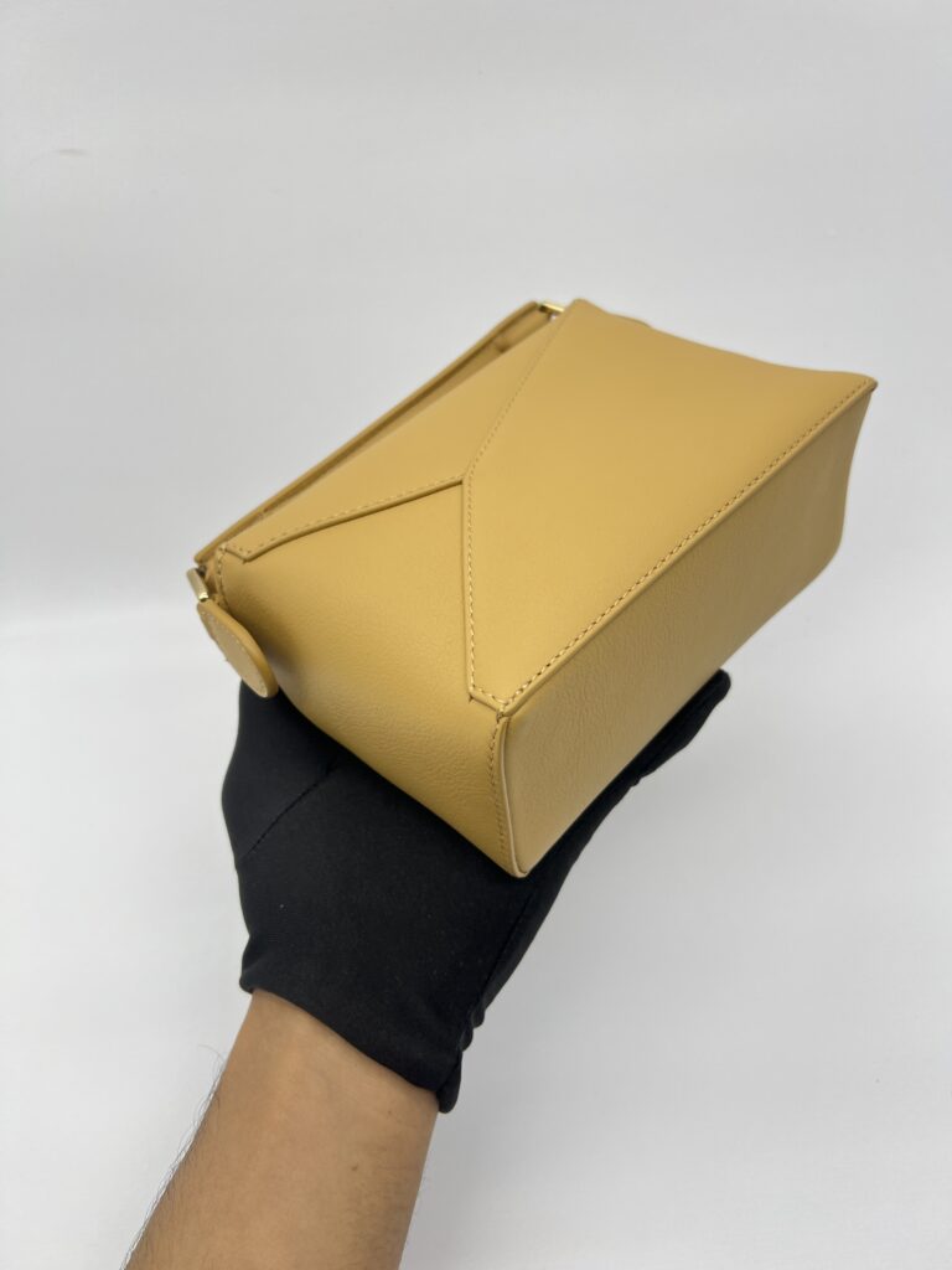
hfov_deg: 53.1
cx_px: 476
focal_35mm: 26
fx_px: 953
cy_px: 635
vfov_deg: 67.3
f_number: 1.5
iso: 32
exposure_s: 1/100
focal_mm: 5.7
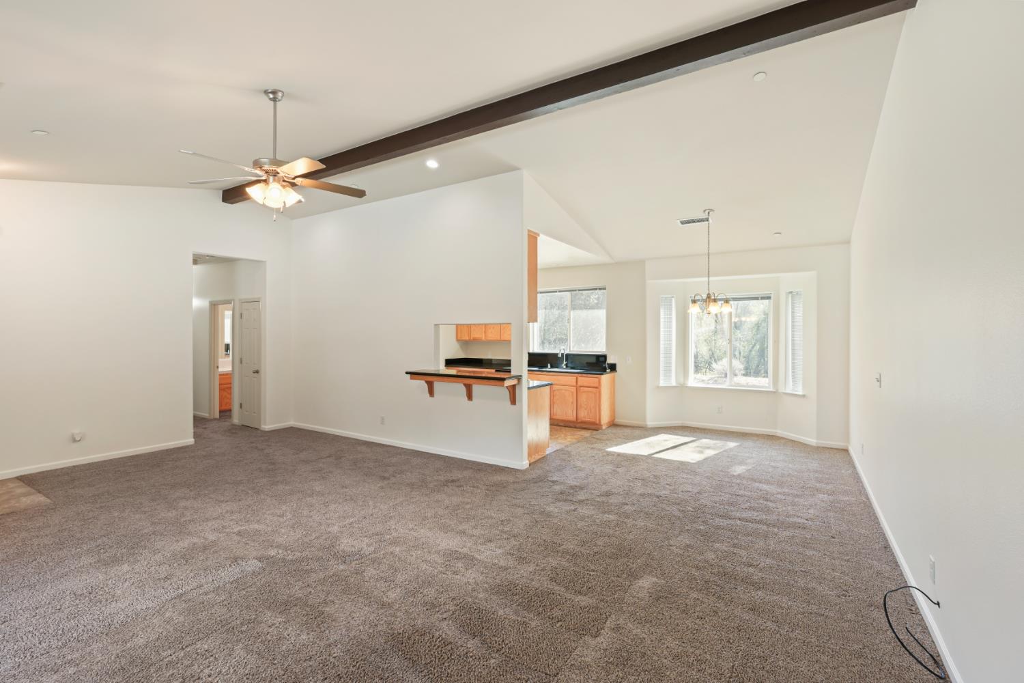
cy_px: 342
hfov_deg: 96.7
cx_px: 512
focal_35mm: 16
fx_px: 455
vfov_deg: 73.7
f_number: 8
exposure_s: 1/2.5
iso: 100
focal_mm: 16
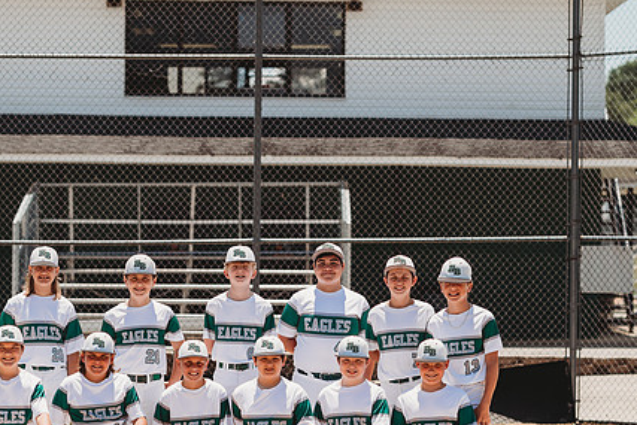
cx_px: 285
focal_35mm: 121
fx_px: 2142
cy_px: 281
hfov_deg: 16.9
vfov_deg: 11.3
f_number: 2.8
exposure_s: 1/2500
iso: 100
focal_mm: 85
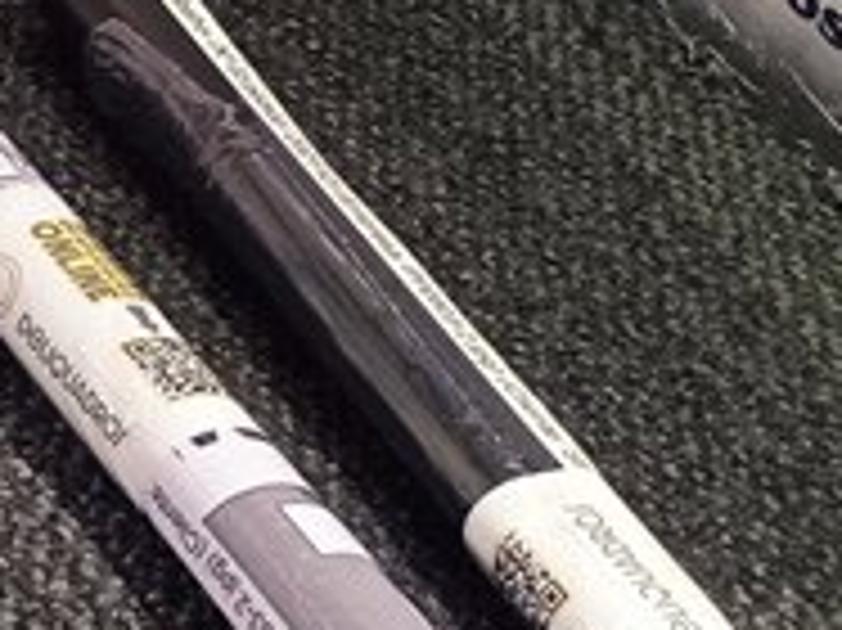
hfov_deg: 10.6
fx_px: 3719
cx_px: -1351
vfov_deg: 9.4
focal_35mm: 153
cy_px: -351
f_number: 1.79
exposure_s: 1/120
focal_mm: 4.7
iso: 129
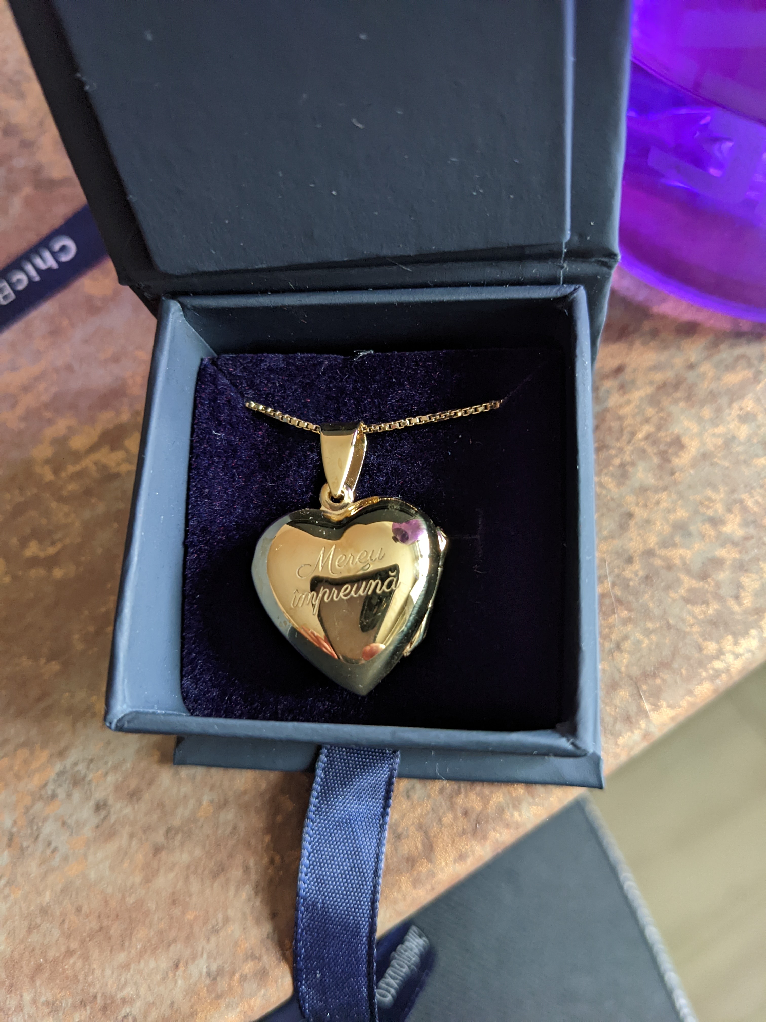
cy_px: 511
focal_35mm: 27
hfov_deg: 51.4
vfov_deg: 65.3
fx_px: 797
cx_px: 383
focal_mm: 4.38
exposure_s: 1/25
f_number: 1.73
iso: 252
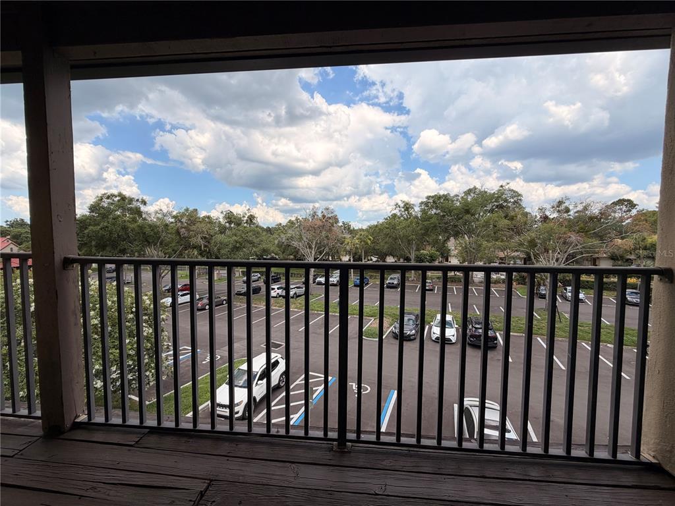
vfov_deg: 85.7
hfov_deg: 102.1
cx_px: 338
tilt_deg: -2.0
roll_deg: -0.3
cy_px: 253
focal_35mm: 14
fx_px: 273
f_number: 2.2
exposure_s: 1/809
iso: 20
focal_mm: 2.22
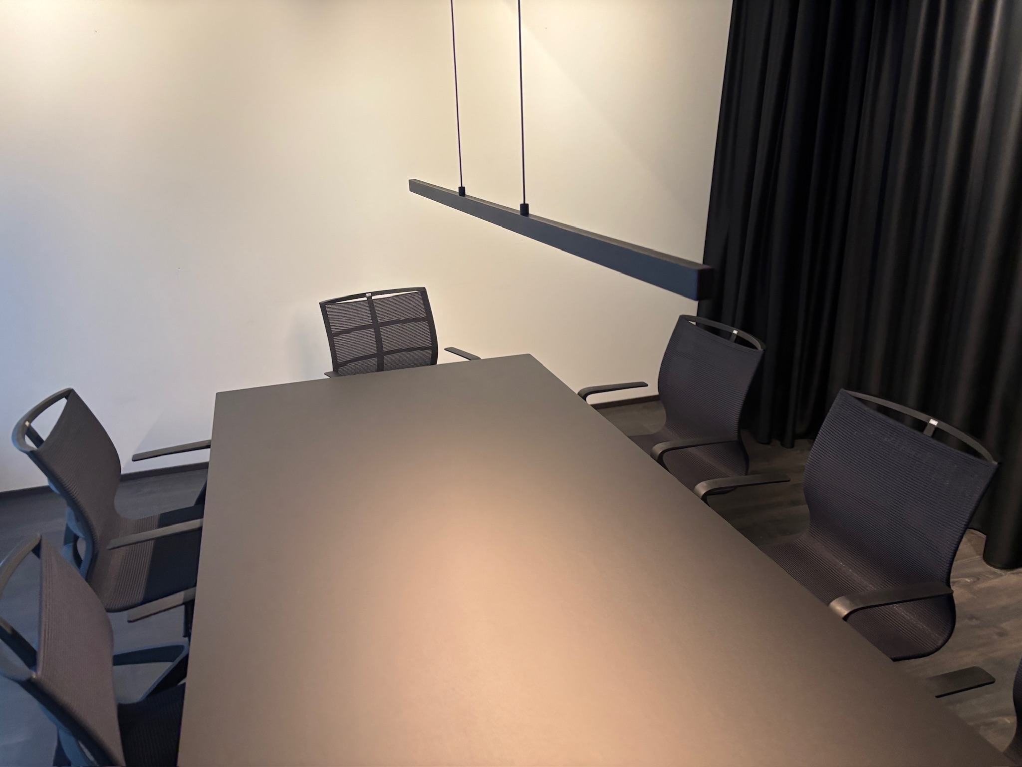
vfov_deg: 53.1
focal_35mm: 26
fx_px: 768
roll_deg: +2.3
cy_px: 384
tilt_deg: -20.0
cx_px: 511
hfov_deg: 67.3
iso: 250
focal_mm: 5.96
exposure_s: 1/50
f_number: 1.6
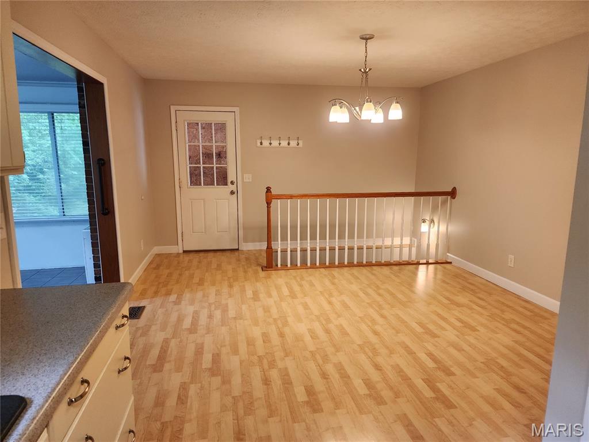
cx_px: 294
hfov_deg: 73.9
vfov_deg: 58.9
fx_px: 391
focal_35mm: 23
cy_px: 221
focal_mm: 6.4
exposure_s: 1/120
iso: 250
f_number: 1.8
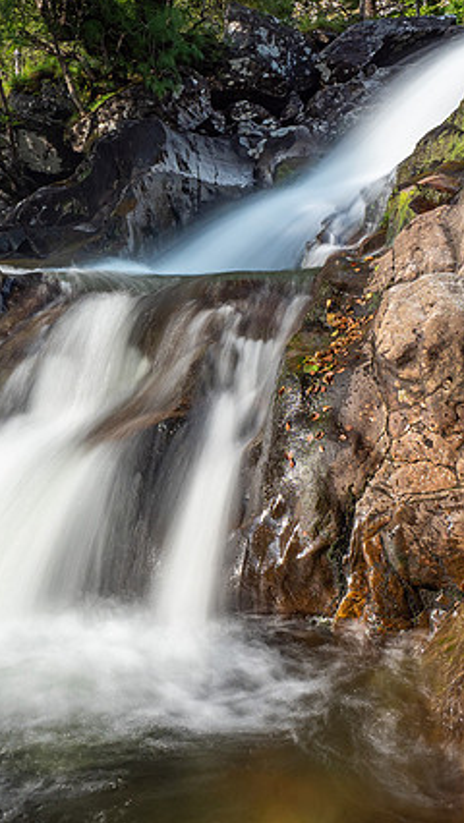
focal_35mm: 44
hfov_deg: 26.7
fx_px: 961
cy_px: 341
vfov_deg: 46.2
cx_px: 107
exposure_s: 1
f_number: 7.1
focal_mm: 12
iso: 200
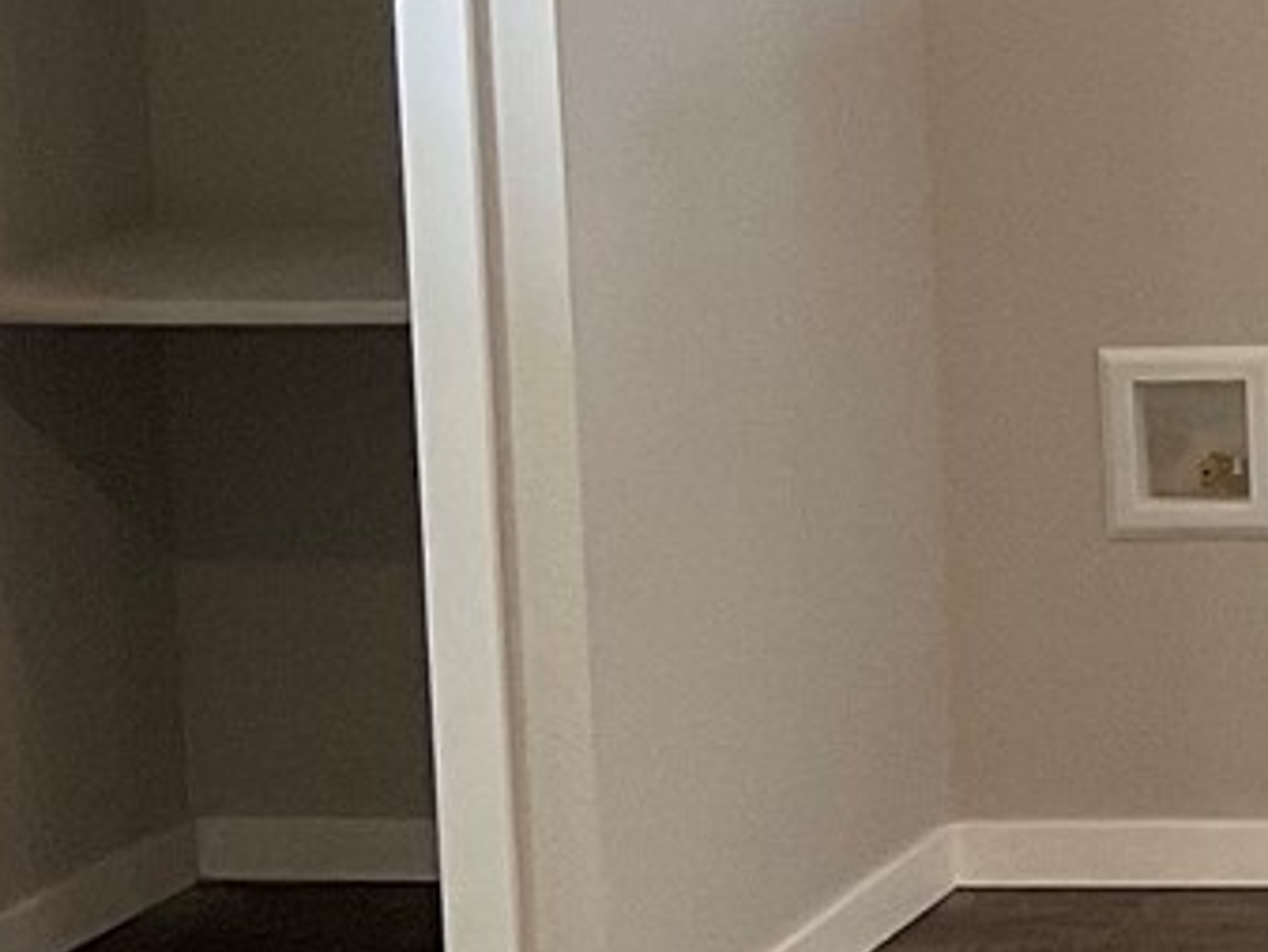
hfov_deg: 10.6
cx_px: 2845
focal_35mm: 165
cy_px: -275
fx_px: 6046
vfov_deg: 8.9
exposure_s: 1/60
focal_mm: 3
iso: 50
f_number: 1.8
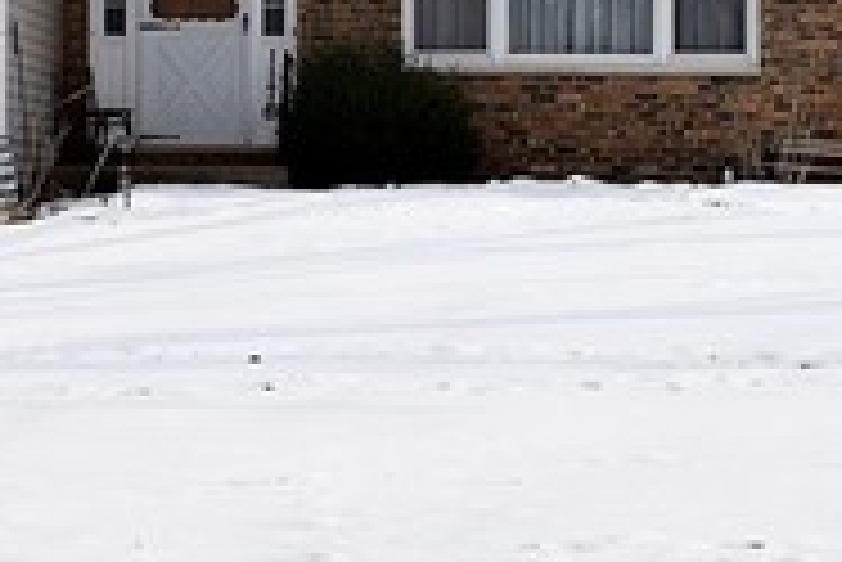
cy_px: 65
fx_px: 2879
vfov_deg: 11.1
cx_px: 558
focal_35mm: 123
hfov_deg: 16.6
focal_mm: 24
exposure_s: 1/500
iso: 200
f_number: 11
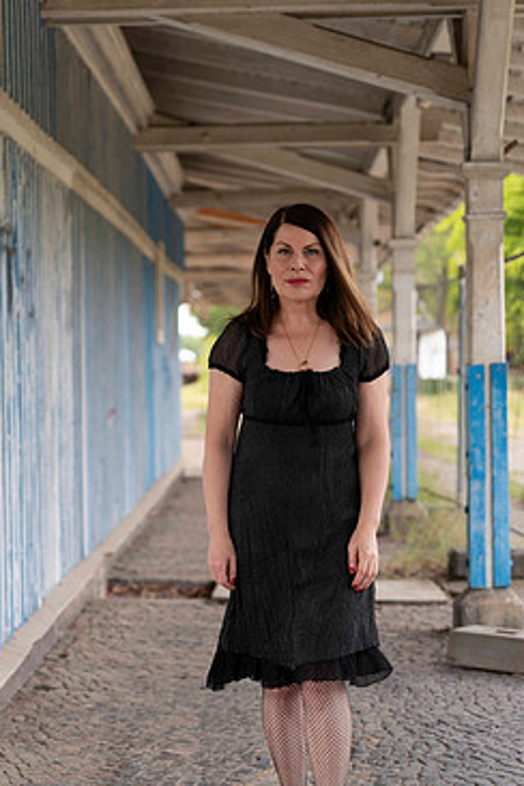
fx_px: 1878
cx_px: 294
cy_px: 434
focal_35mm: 86
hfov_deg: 15.9
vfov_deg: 23.6
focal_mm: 70
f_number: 2.8
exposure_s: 1/160
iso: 72
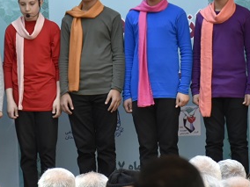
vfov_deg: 3.7
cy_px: 62
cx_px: 138
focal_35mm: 399
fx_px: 2884
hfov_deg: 5.0
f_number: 5.6
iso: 900
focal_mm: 105
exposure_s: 1/125
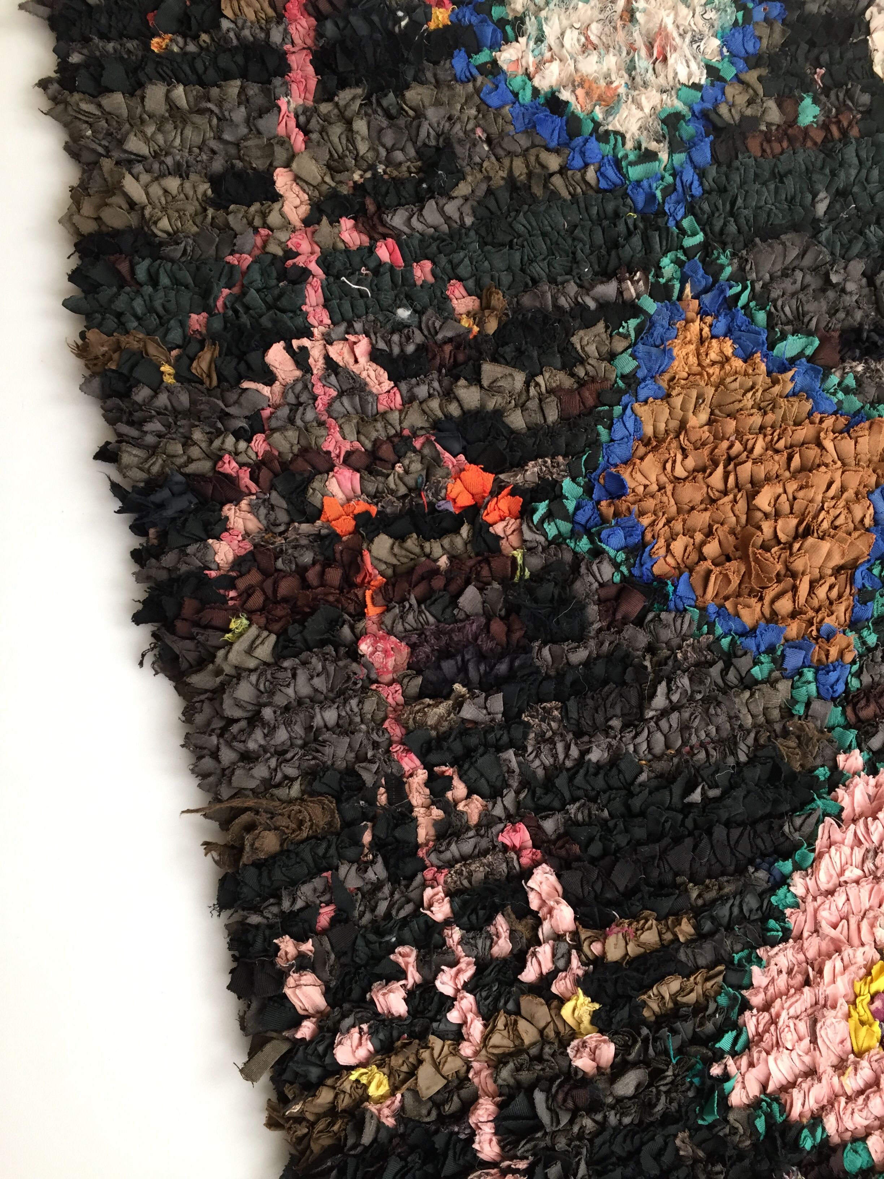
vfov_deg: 61.7
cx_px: 442
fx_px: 987
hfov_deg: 48.2
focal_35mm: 29
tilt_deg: -75.2
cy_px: 590
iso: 125
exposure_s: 1/33
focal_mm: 4.15
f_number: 2.2
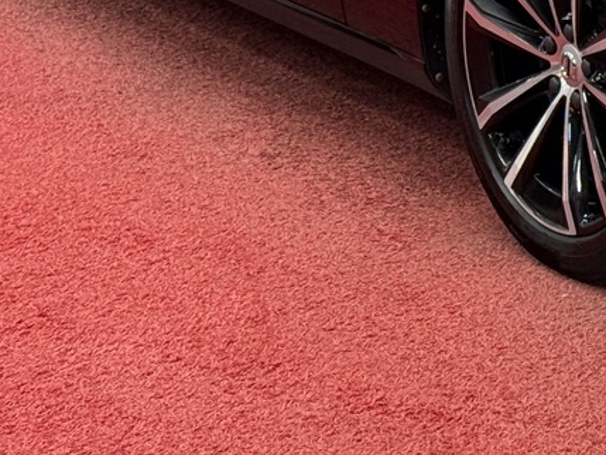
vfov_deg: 8.9
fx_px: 2819
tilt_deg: -8.7
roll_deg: +1.2
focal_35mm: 161
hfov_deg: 12.0
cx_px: 711
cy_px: -287
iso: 125
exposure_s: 1/115
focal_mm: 6.76
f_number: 1.78
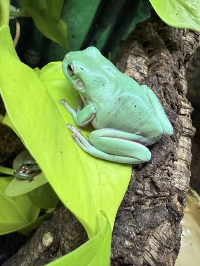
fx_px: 185
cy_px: 133
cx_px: 100
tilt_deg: -34.3
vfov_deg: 71.6
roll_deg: -30.5
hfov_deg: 56.8
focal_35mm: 24
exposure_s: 1/50
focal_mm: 2.22
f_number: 2.2
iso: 250
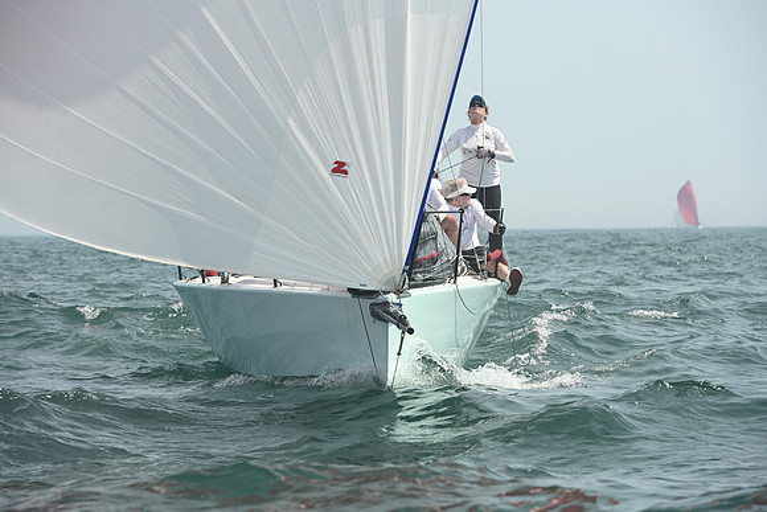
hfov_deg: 11.7
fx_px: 3729
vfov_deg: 7.9
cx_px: 384
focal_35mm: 175
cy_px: 256
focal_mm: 175
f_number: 7.1
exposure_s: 1/1250
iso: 320
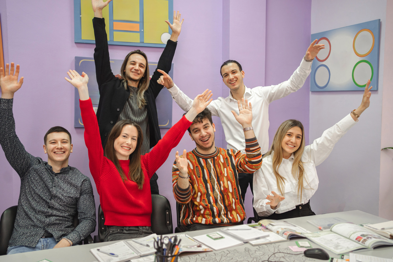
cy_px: 131
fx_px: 382
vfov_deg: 37.9
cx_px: 196
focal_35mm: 35
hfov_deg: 54.4
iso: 1250
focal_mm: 35
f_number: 2.5
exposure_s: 1/200
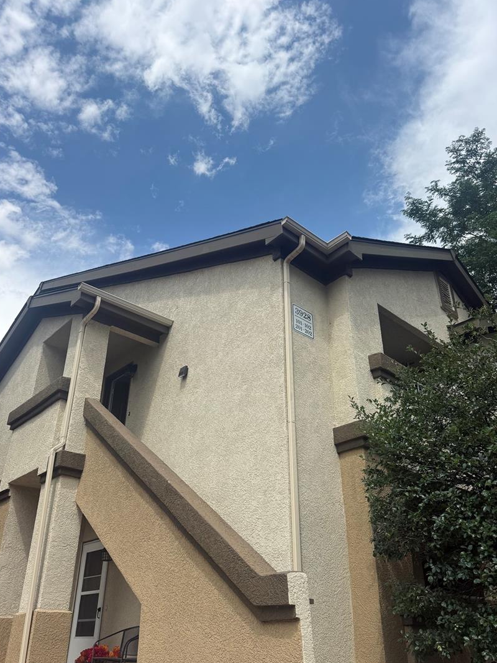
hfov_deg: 51.3
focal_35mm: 27
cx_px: 270
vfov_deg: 65.2
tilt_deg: +28.3
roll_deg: +0.6
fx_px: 517
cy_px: 359
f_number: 1.78
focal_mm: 6.76
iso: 80
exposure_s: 1/5319
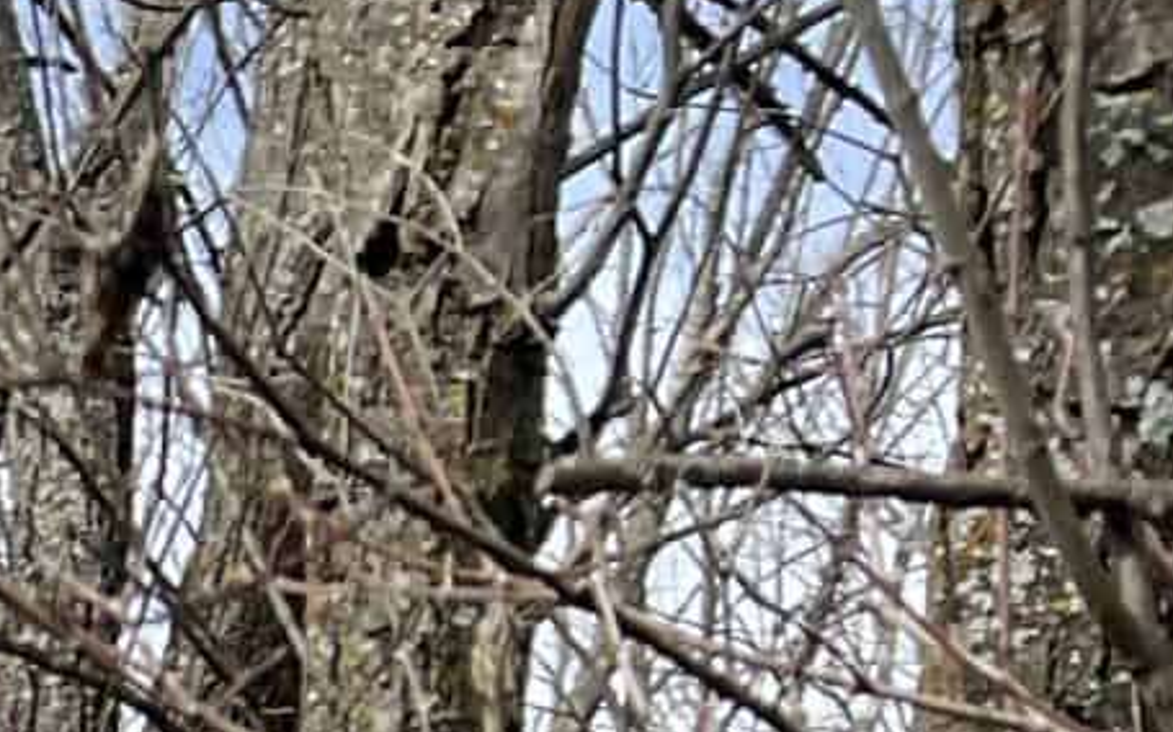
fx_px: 4953
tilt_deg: +0.2
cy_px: 2438
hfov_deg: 10.6
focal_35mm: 155
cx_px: -2044
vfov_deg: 7.2
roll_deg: -3.2
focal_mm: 5.7
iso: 50
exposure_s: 1/1698
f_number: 1.5
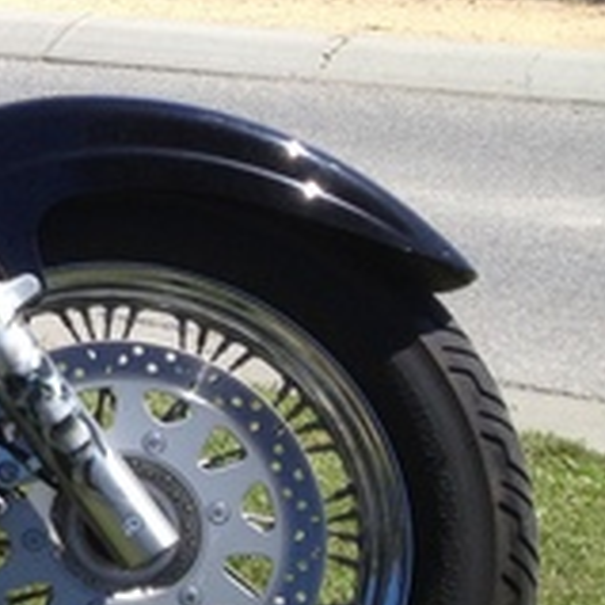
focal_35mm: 156
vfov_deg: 11.1
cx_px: -883
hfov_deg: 9.8
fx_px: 3085
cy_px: 72
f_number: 2.4
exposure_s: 1/1175
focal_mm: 4.28
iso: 50
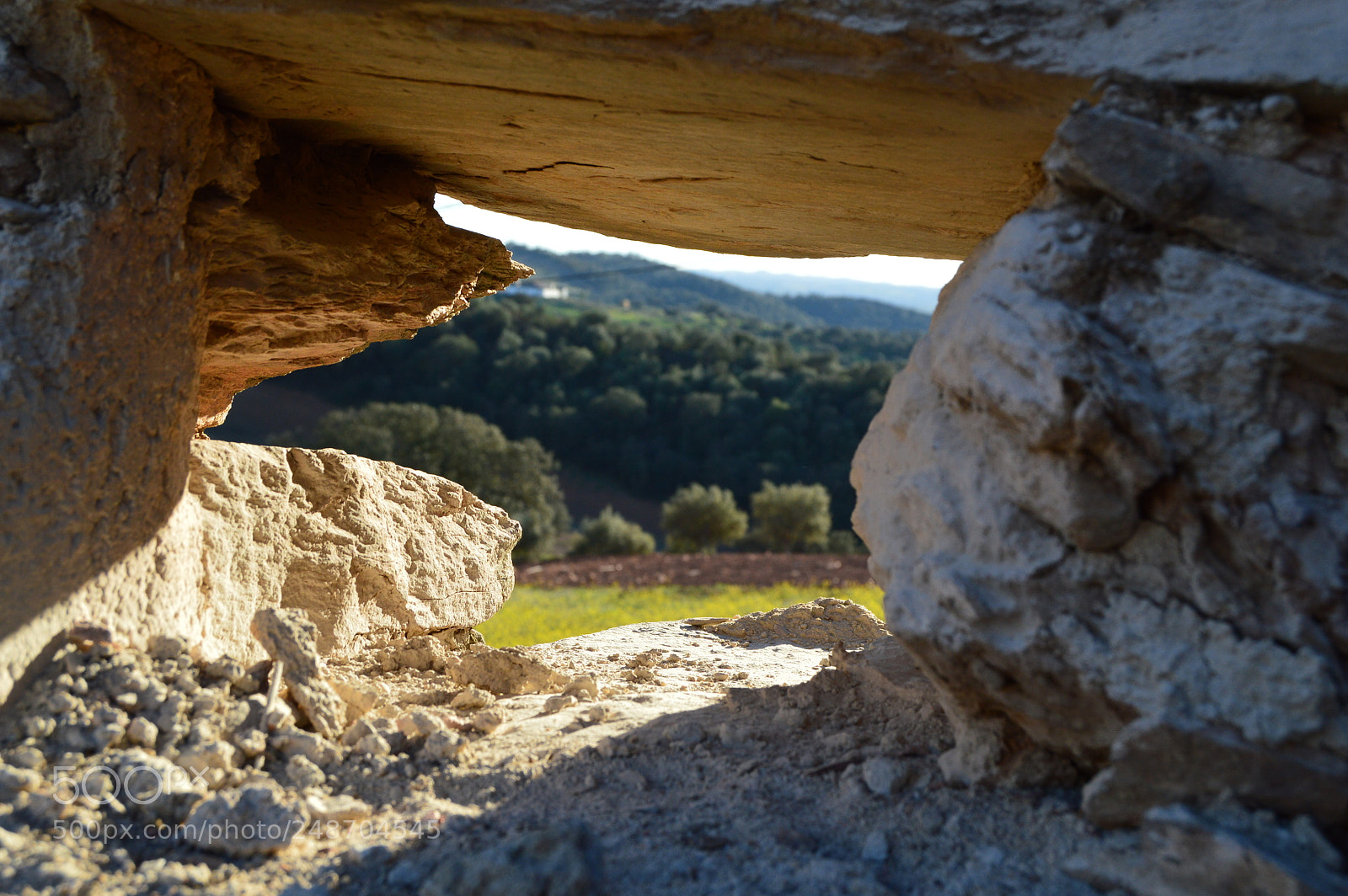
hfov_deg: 38.9
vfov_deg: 26.4
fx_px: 1908
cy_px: 448
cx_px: 674
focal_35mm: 51
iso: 400
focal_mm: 34
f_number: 10
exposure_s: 1/320
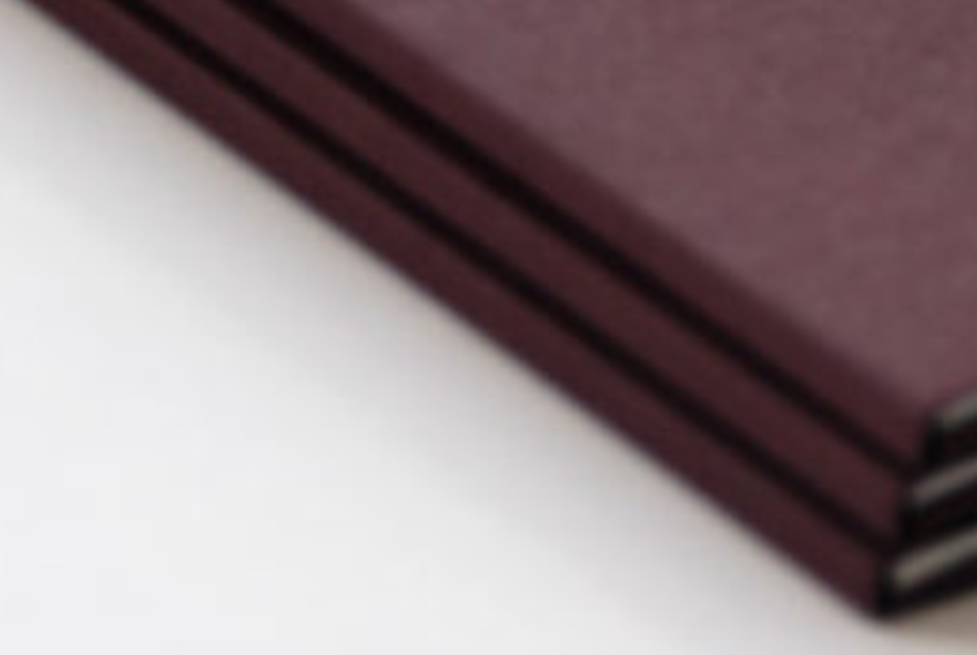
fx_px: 12124
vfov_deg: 3.1
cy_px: -396
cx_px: 852
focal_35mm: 446
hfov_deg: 4.6
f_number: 5.6
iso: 250
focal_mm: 75
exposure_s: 1/100
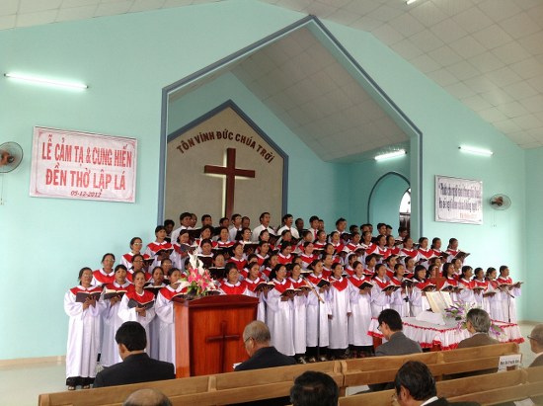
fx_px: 548
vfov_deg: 40.6
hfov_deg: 52.7
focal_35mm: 35
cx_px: 272
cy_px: 203
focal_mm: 4.28
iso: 100
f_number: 2.4
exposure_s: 1/120
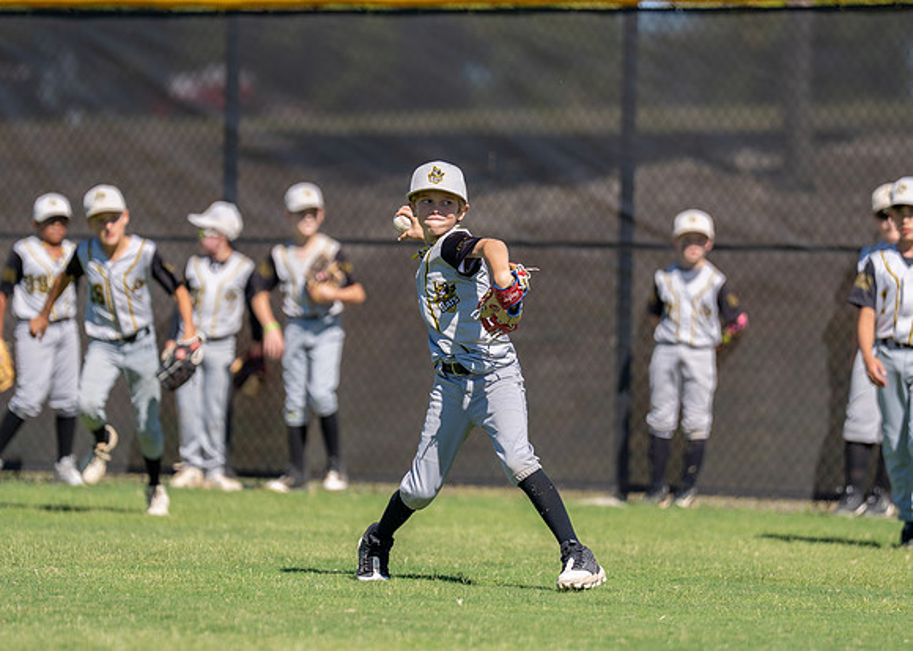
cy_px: 289
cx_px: 454
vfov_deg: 4.6
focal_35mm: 315
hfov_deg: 6.4
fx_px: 8162
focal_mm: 200
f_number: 2.8
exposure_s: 1/2500
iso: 100
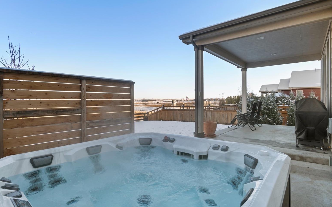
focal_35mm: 18
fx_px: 163
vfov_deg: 65.0
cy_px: 101
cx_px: 161
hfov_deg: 91.1
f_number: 8
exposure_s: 1/50
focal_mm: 17
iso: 400
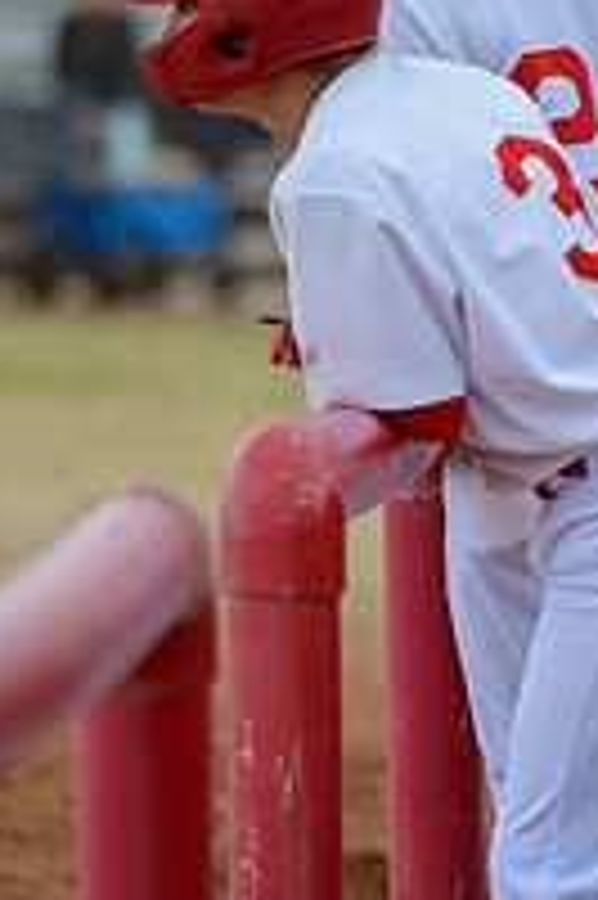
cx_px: 369
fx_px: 11256
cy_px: 472
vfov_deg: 4.6
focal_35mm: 451
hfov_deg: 3.0
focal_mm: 200
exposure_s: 1/1250
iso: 250
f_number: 3.2
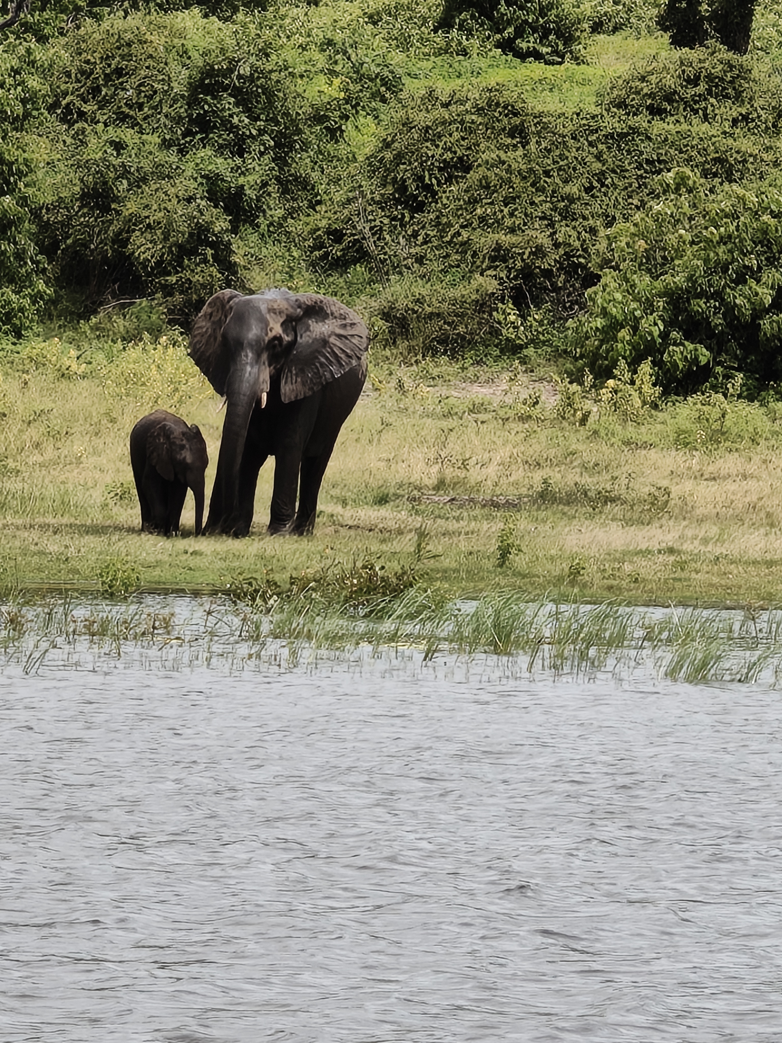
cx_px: 391
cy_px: 522
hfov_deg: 4.7
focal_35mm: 319
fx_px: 9609
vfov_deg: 6.2
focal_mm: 13.3
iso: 71
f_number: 2.55
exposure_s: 1/728
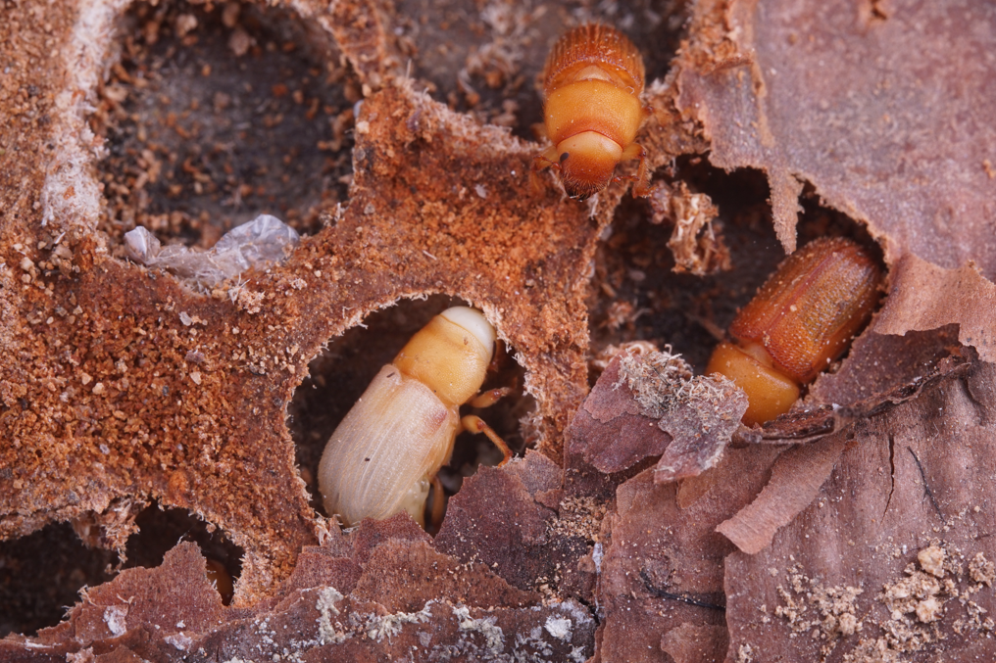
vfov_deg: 10.9
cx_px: 560
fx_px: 3485
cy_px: 285
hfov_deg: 16.3
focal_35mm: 126
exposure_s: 1/100
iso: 250
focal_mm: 100
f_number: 13
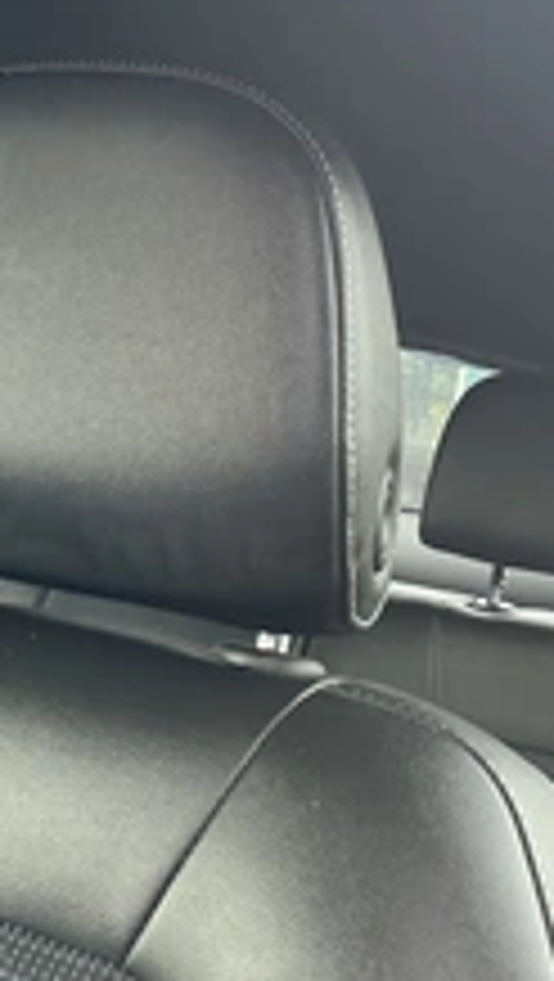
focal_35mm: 56
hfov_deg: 21.5
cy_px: 346
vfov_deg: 36.9
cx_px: 252
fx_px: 1459
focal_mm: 3
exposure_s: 1/60
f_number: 1.8
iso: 80
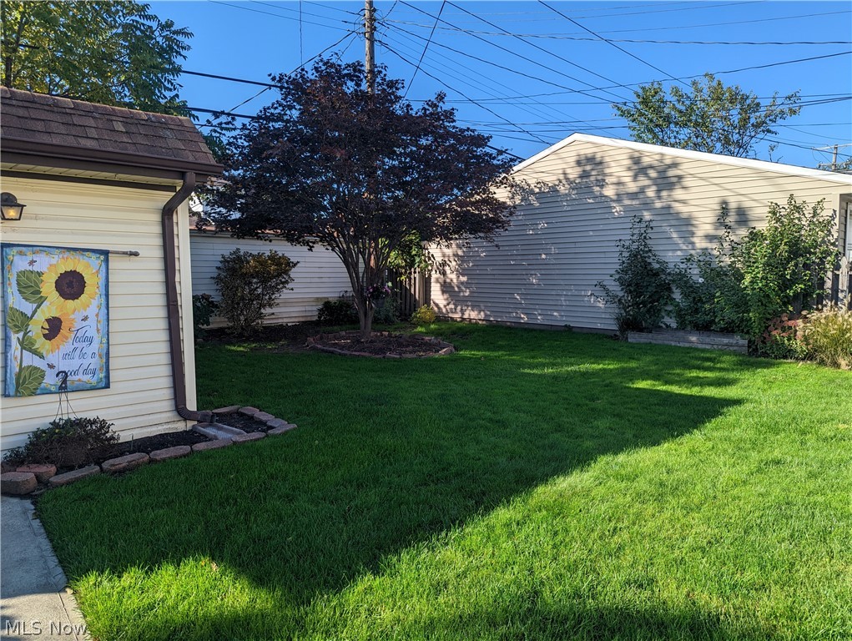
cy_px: 320
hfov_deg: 71.5
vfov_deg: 56.9
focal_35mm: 24
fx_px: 591
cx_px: 426
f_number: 1.85
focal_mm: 6.81
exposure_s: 1/1272
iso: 36
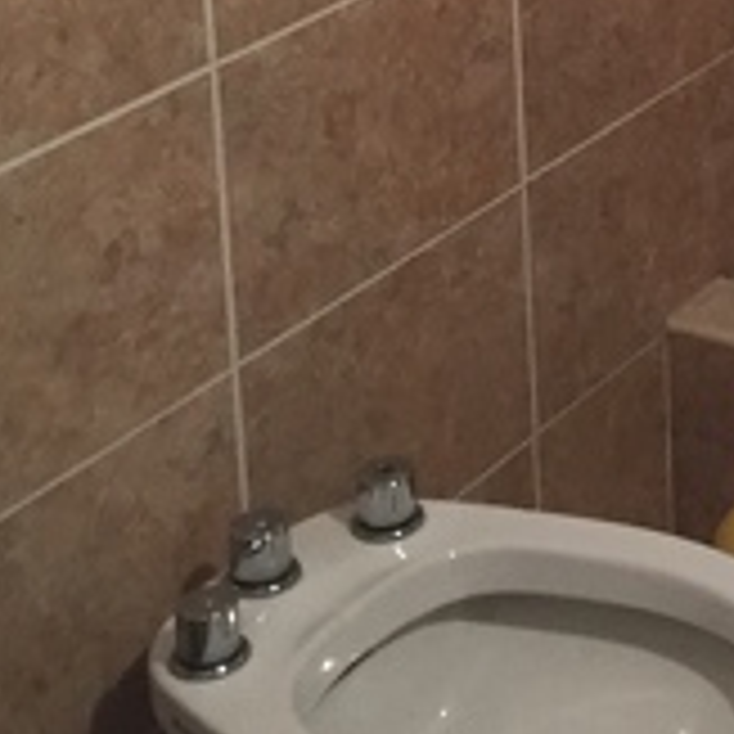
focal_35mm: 105
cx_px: 1184
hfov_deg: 15.0
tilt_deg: -14.8
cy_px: -365
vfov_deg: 15.3
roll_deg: -1.0
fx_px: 2519
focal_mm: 4.15
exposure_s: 1/33
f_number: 2.2
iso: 200
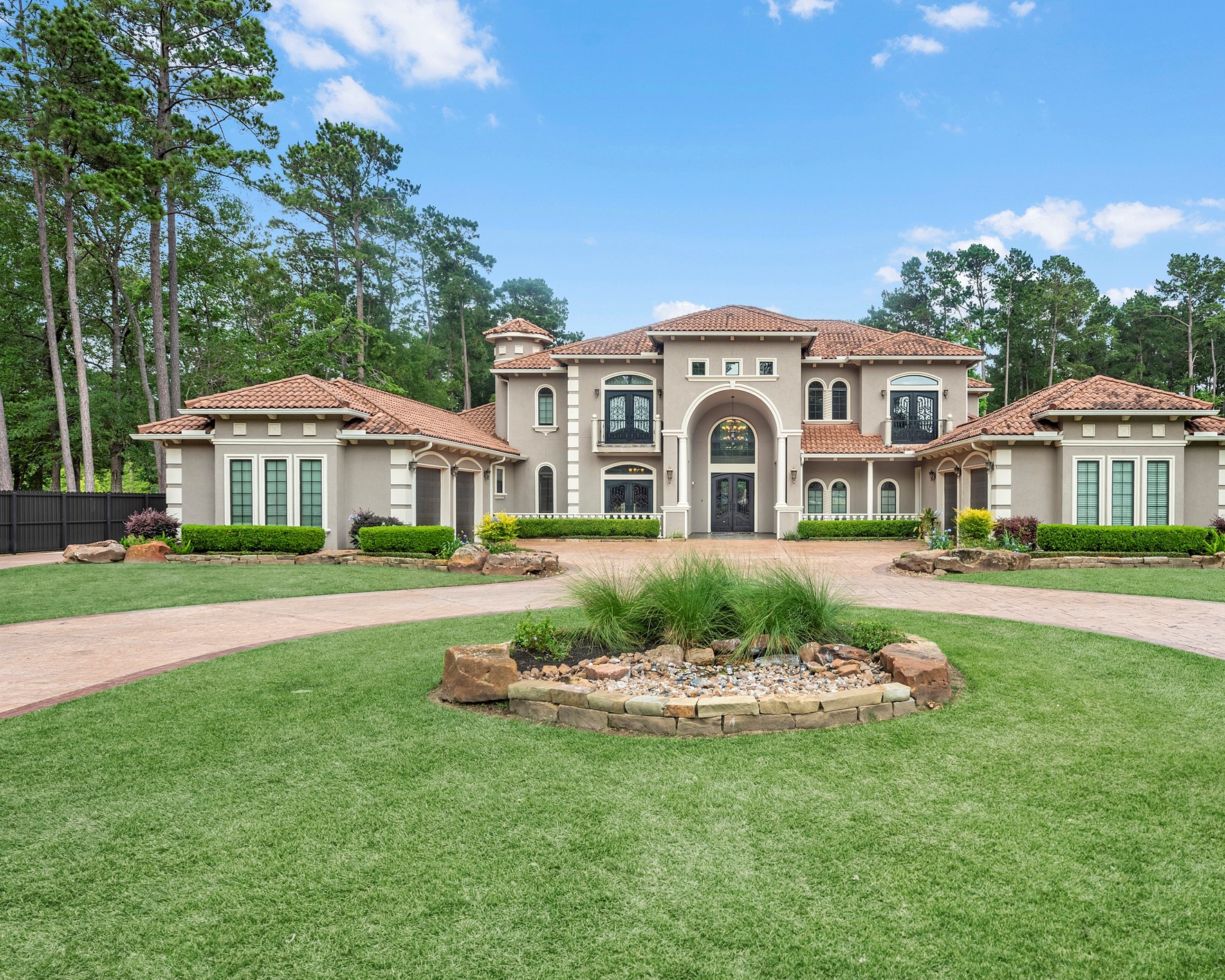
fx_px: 834
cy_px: 494
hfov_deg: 71.8
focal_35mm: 23
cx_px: 737
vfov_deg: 60.9
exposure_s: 1/50
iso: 100
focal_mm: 20
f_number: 9
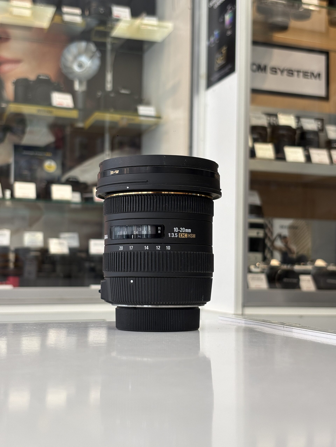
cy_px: 224
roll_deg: -0.9
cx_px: 168
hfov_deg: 28.0
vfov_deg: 36.8
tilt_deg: +4.2
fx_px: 673
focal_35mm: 52
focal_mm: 5.96
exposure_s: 1/100
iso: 32
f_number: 1.6
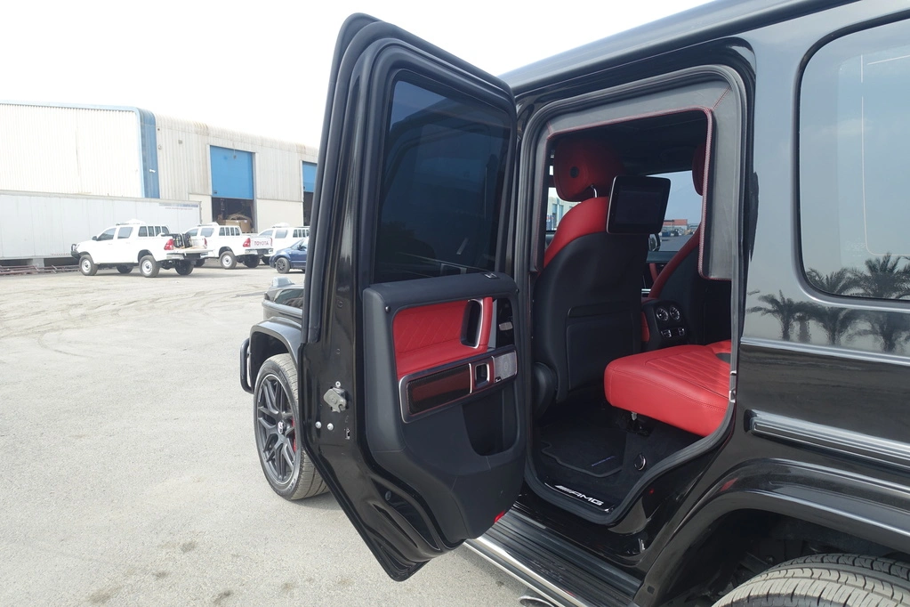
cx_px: 455
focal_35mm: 24
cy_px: 304
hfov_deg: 73.7
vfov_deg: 53.1
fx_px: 607
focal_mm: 8.8
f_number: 4
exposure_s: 1/320
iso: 125
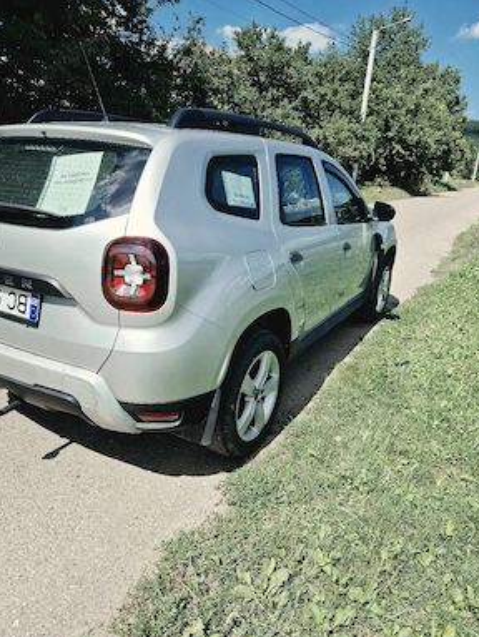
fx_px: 442
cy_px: 329
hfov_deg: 56.9
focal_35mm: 24
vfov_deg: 71.5
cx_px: 243
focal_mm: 5.4
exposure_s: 1/5000
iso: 25
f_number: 1.8
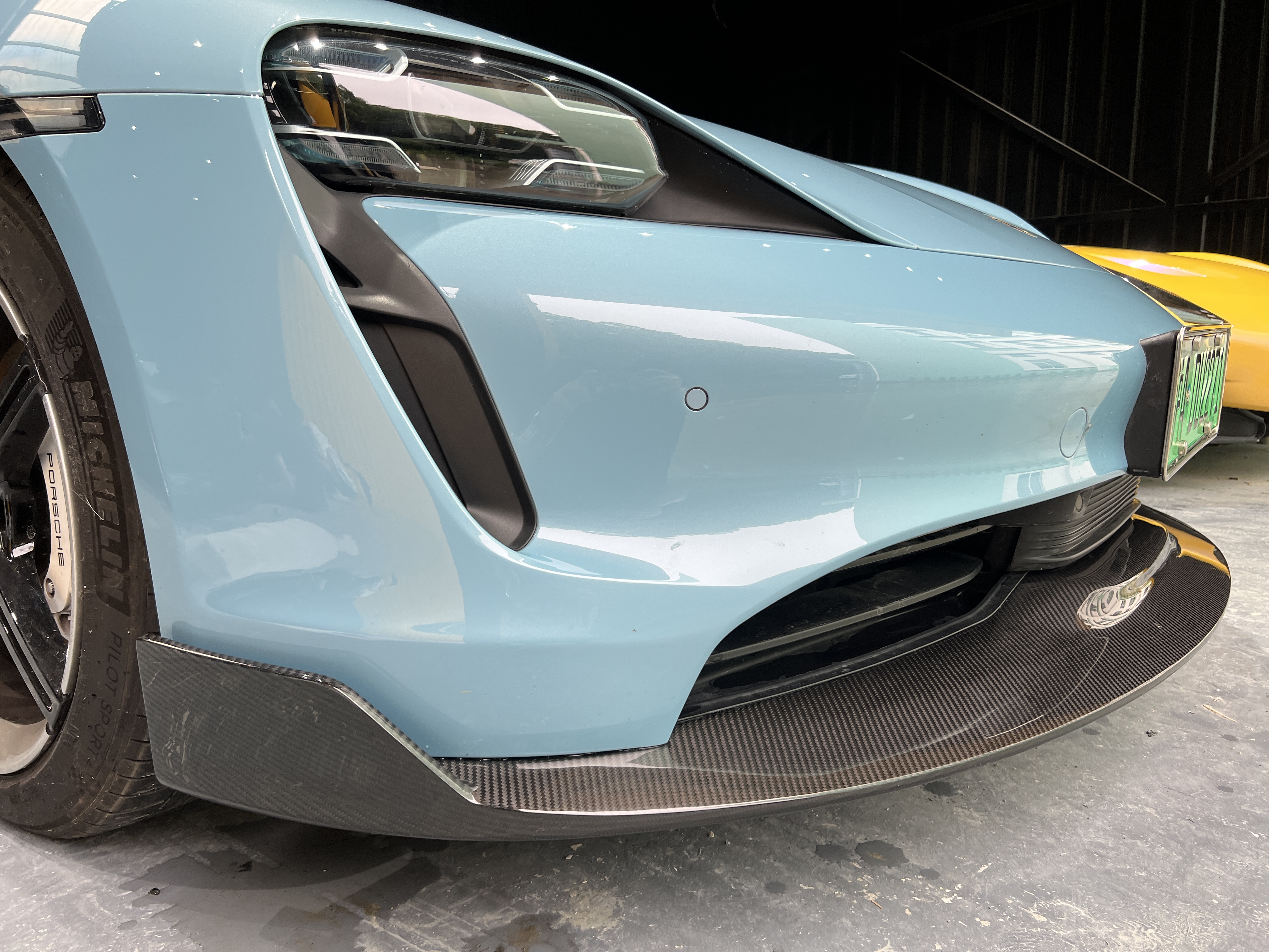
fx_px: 953
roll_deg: +0.0
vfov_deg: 53.1
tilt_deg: -9.9
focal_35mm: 26
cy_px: 476
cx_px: 634
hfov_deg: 67.3
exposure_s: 1/121
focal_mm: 5.7
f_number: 1.5
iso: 50
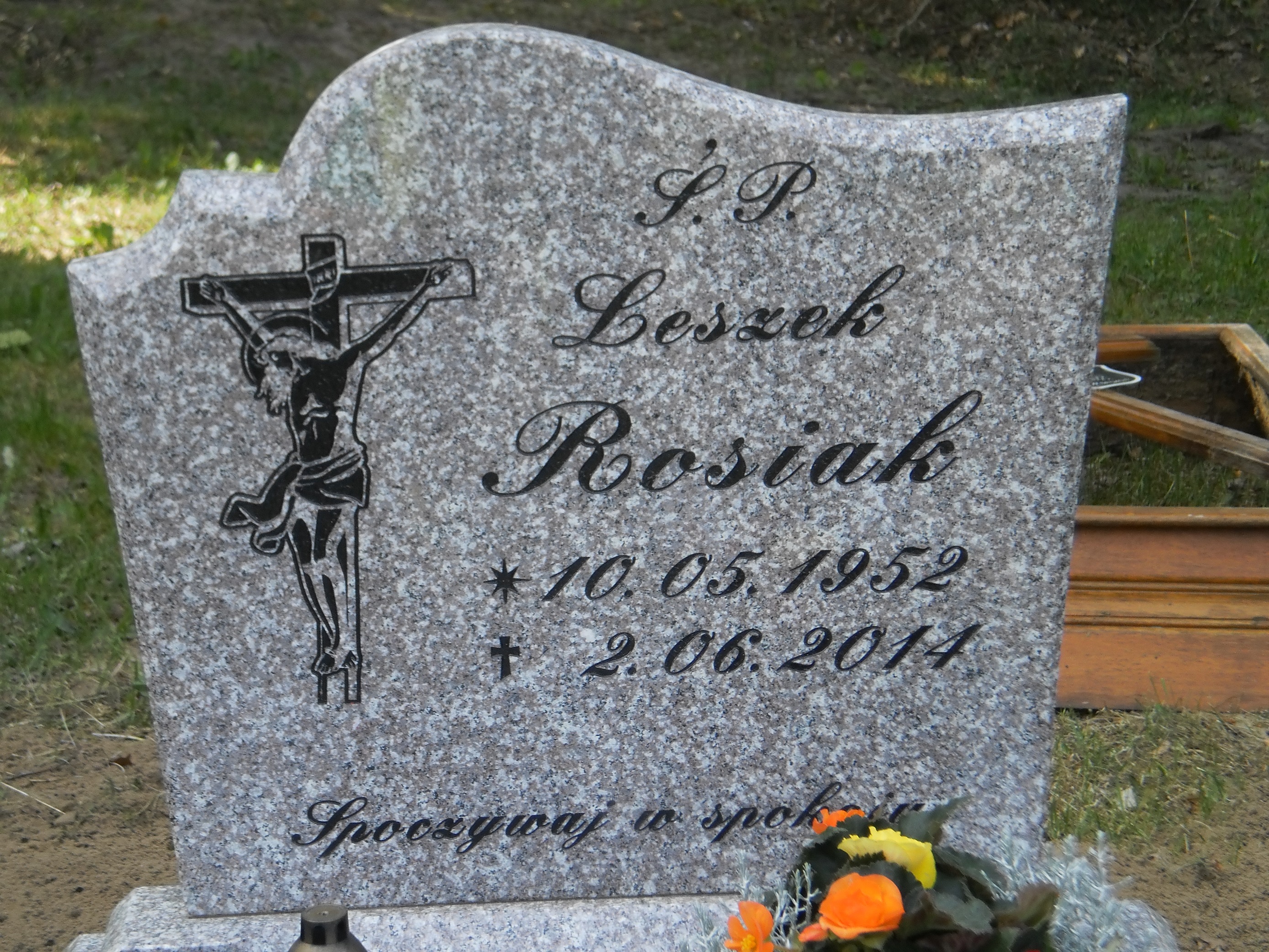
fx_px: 3630
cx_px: 634
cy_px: 476
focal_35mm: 99
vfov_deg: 14.9
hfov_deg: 19.8
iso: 100
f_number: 5.7
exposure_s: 1/100
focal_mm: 17.3
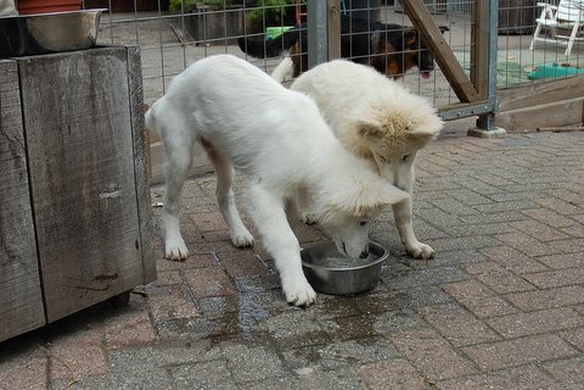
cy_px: 195
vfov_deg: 47.9
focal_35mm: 27
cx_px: 292
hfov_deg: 67.4
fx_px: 438
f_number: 4
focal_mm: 18
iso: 200
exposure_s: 1/1000
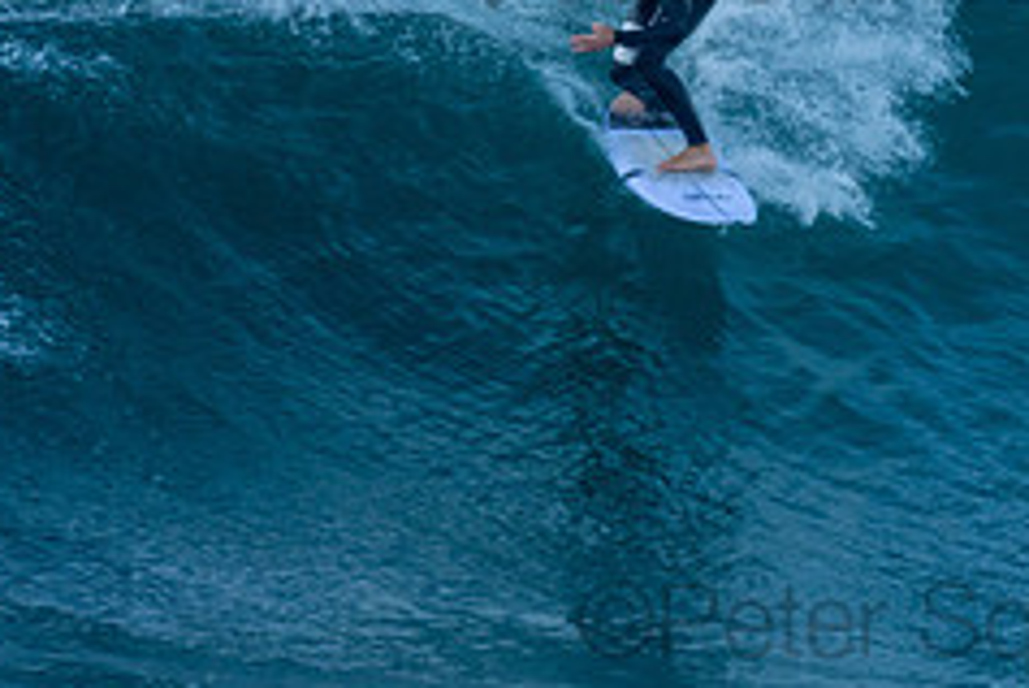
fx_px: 52194
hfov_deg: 1.1
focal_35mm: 1825
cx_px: 912
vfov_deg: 0.8
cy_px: -97
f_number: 5.6
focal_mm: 500
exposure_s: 1/400
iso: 450
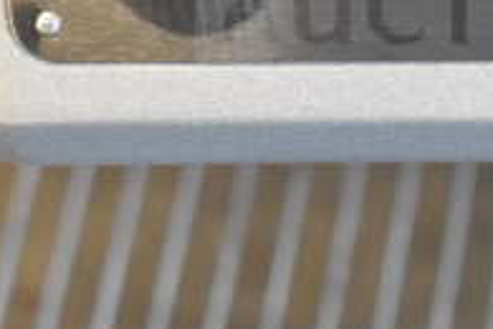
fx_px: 3081
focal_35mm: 225
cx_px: 478
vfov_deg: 6.1
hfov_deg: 9.1
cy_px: -133
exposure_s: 1/80
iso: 2800
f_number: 5.3
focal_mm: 48
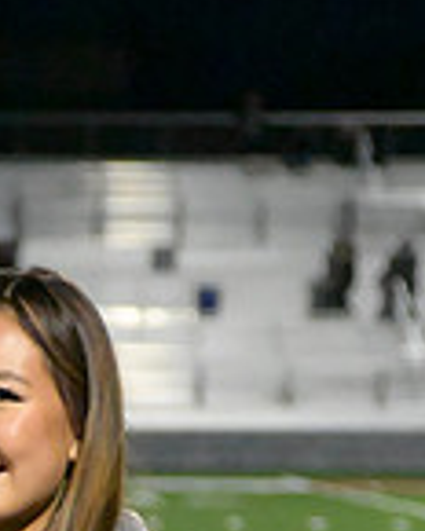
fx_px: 3066
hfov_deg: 7.8
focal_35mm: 195
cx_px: -154
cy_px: 945
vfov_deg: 9.4
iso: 36000
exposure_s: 1/8000
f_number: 2.8
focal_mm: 52
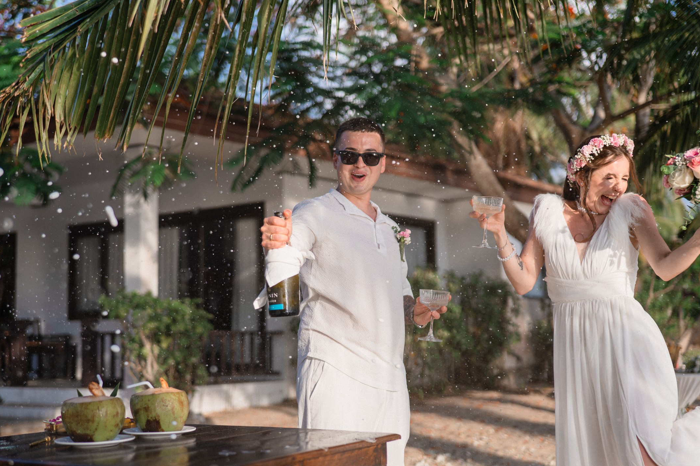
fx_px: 1050
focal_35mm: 54
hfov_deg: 36.9
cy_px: 246
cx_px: 334
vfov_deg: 25.0
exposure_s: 1/3200
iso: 400
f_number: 2.2
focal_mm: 50
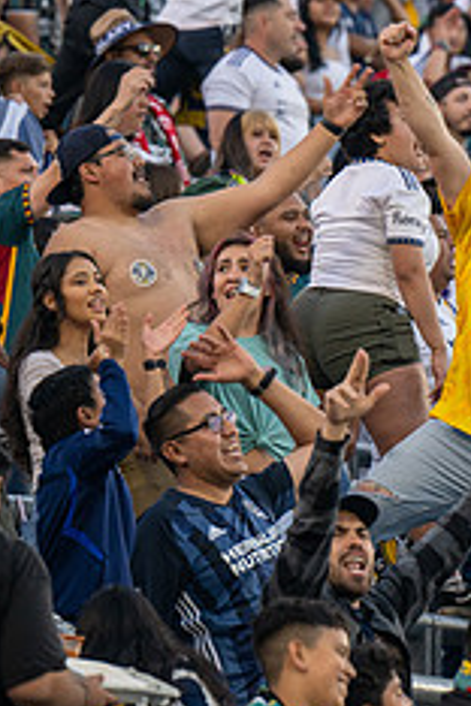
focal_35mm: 495
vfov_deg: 4.2
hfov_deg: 2.8
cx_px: 550
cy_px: 291
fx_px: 9714
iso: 450
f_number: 4
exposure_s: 1/200
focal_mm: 200
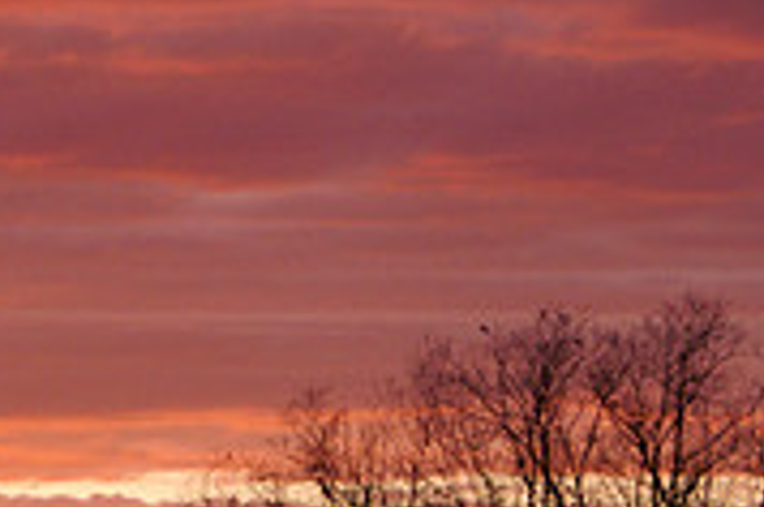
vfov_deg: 4.0
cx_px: 189
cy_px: 168
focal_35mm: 343
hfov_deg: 6.0
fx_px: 7266
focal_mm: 70
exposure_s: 1/160
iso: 500
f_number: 5.6
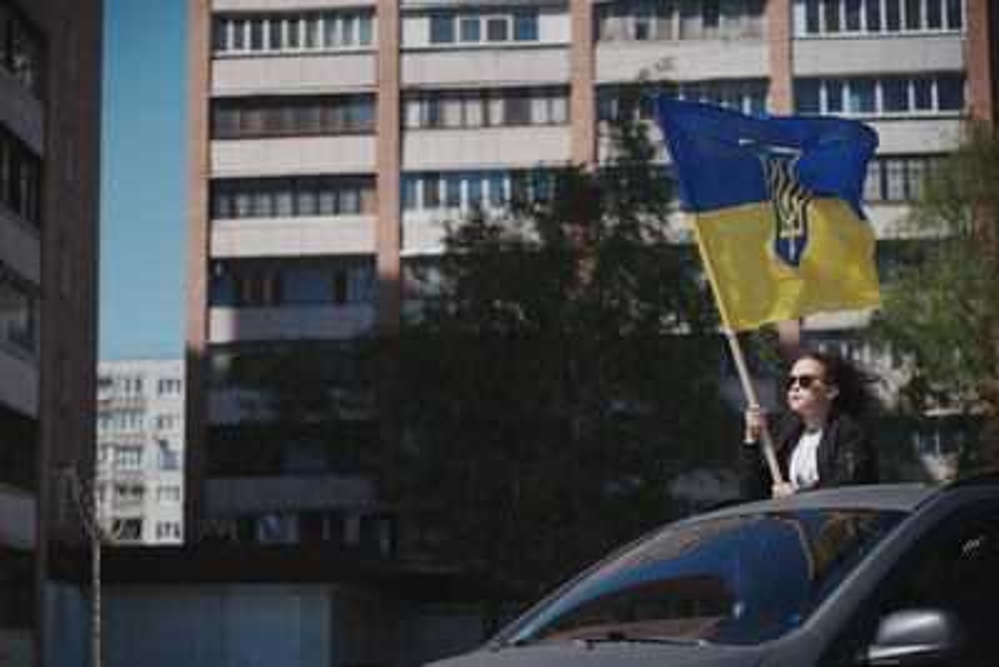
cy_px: 334
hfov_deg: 27.0
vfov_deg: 18.2
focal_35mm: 75
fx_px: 2082
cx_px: 500
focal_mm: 75
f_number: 3.2
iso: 100
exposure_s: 1/5000
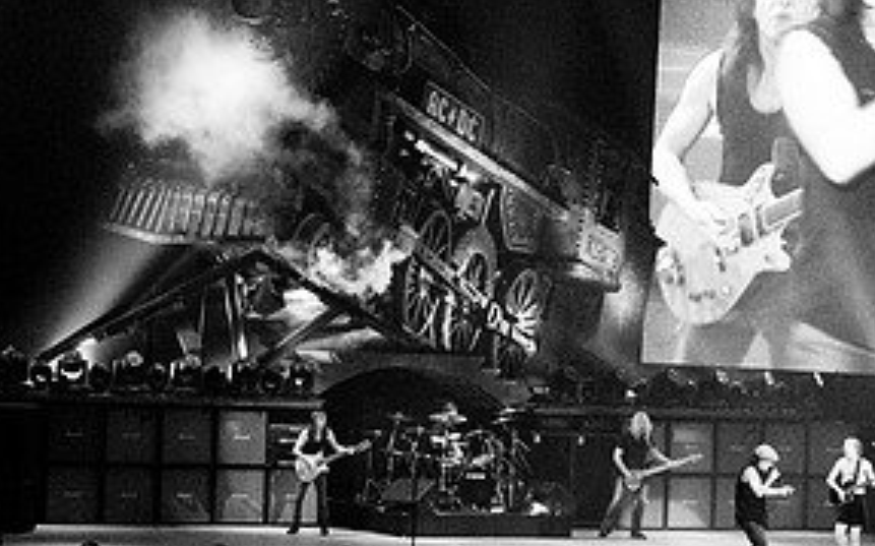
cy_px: 230
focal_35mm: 148
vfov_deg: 8.8
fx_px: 3527
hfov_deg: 14.1
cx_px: 470
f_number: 5
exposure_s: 1/160
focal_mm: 48
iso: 800
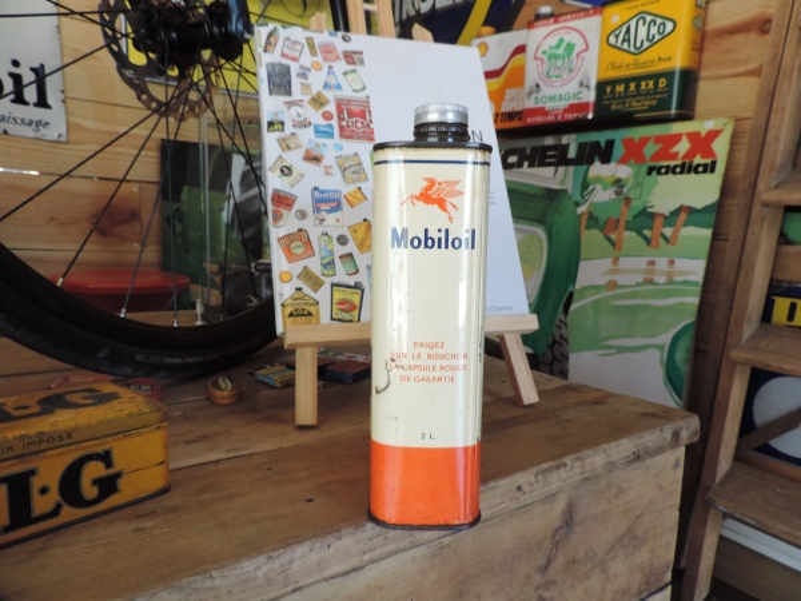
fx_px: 555
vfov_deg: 56.8
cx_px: 400
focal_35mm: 24
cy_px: 300
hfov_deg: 71.6
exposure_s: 1/30
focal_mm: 4.3
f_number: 3
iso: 200
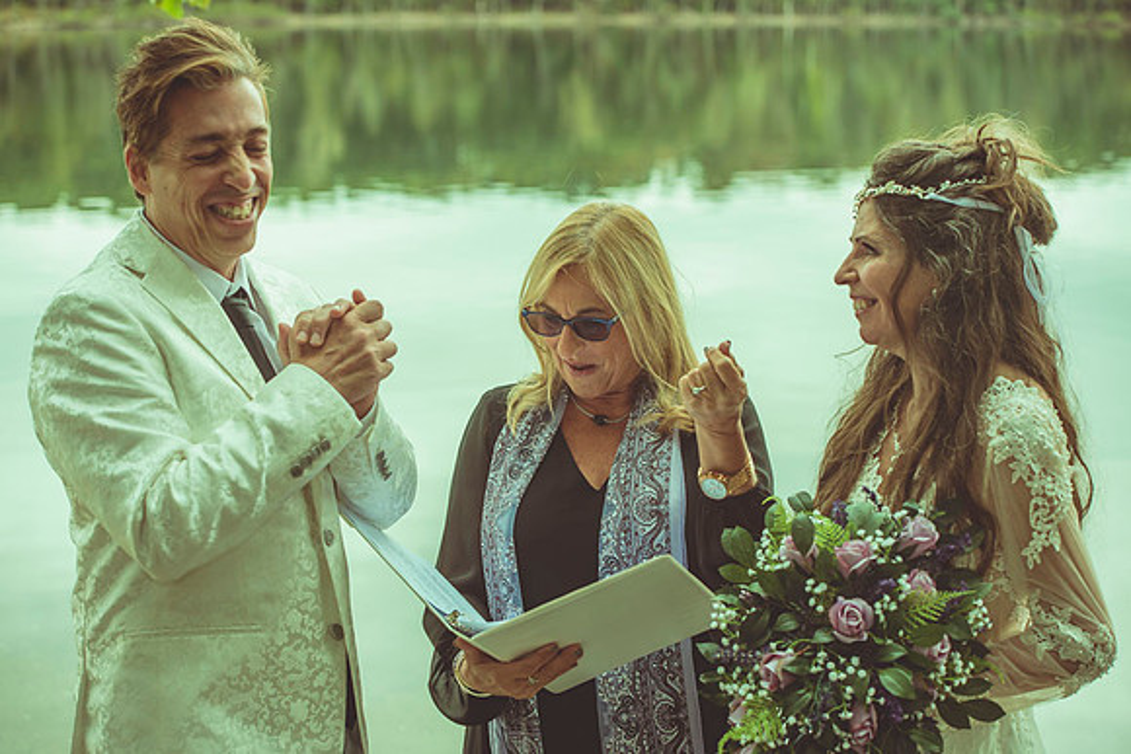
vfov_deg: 19.5
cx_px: 566
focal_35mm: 70
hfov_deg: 28.8
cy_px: 377
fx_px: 2200
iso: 160
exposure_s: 1/200
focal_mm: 70
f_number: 5
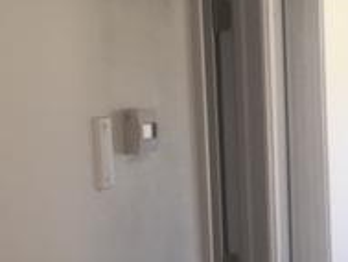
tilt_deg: -7.2
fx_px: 986
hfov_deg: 19.2
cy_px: 220
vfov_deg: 15.0
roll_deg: +1.5
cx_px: 381
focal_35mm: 98
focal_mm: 4.15
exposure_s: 1/30
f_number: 2.2
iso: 50
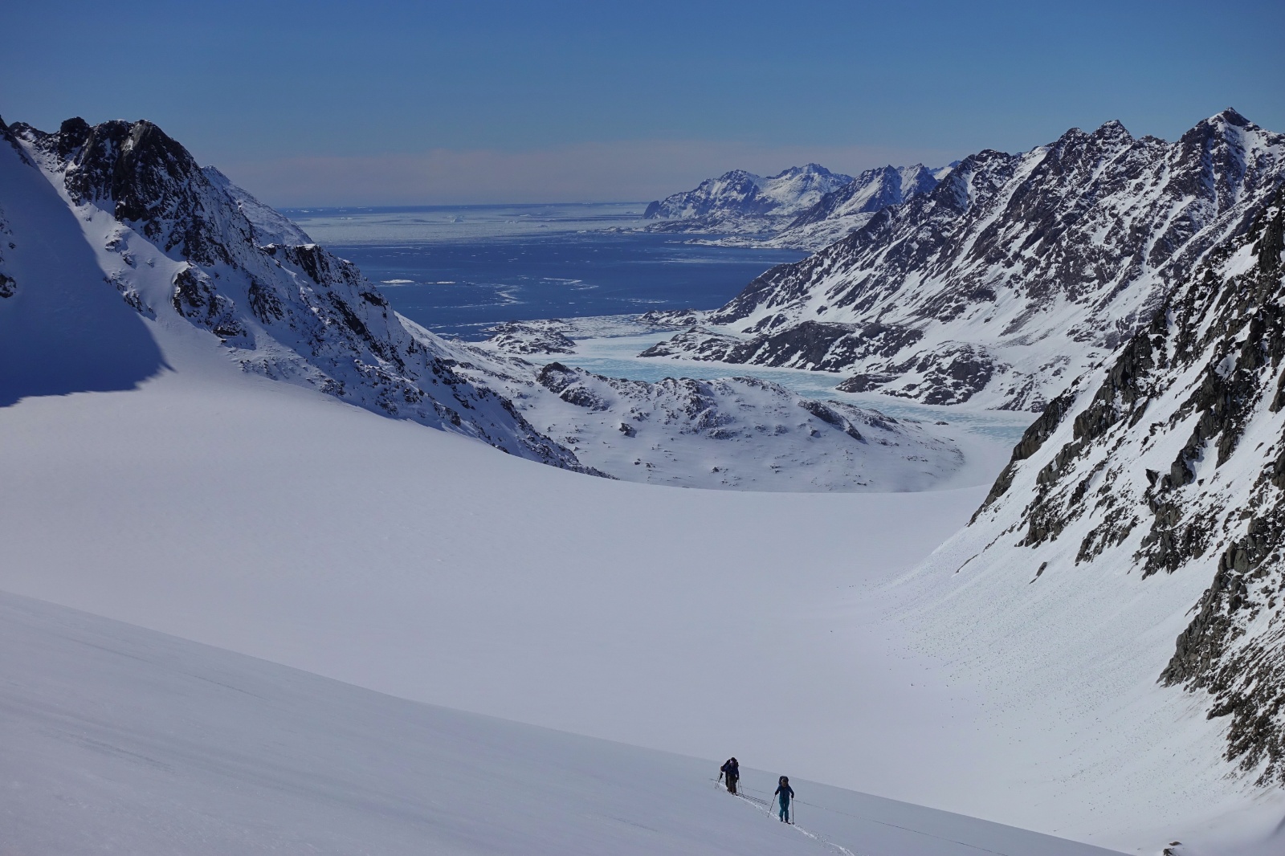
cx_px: 642
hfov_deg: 35.1
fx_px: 2034
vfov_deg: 23.8
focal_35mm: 57
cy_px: 428
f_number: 5.6
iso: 125
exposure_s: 1/320
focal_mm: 21.01
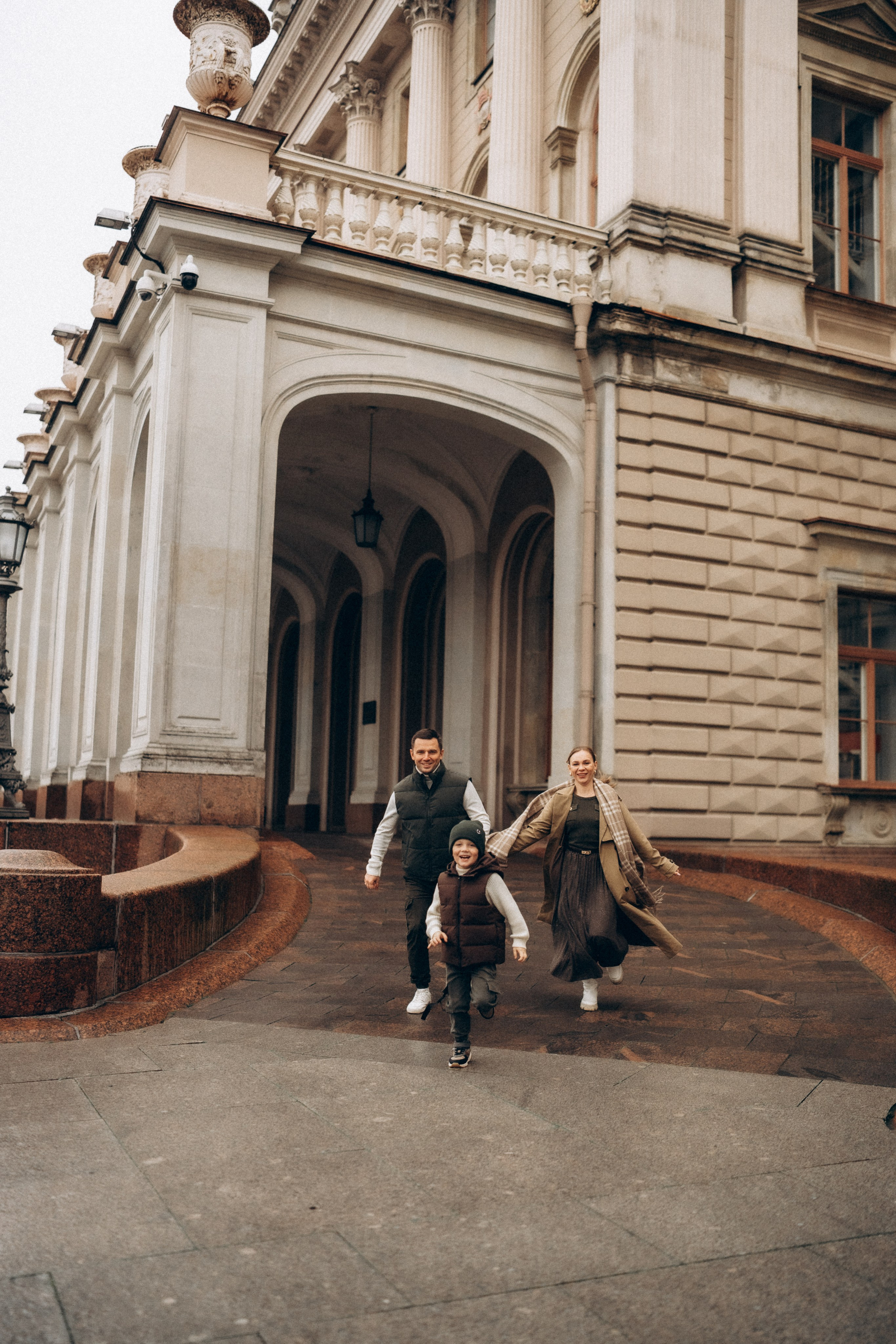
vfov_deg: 54.4
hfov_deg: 37.9
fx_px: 1307
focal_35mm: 35
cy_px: 672
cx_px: 448
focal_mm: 35
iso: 800
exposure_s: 1/8000
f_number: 1.4
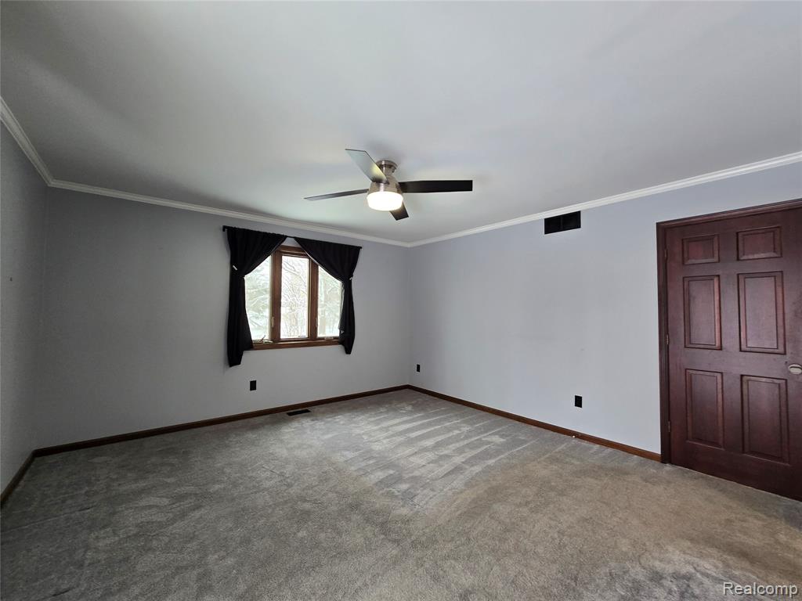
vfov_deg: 89.9
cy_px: 300
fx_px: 301
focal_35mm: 13
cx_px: 401
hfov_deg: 106.2
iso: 160
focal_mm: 2.2
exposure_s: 1/60
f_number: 2.2
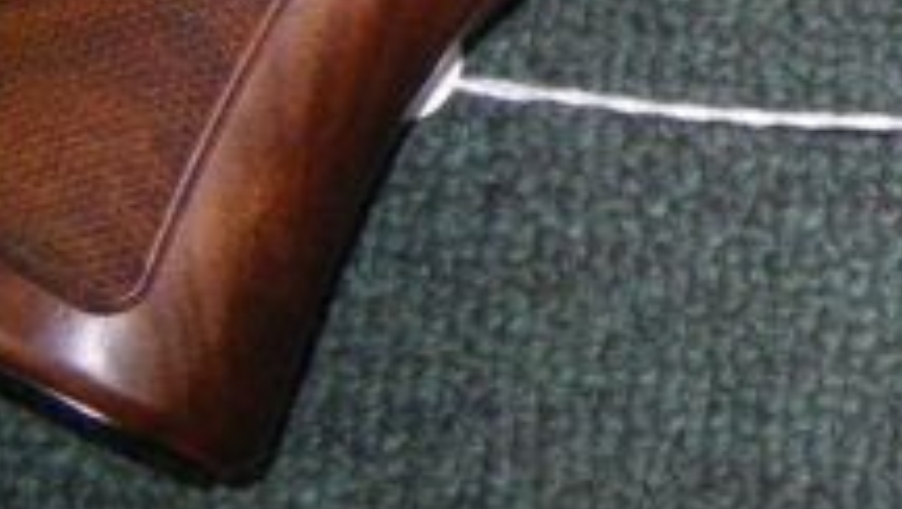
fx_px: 3041
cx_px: 1833
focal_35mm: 127
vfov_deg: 9.3
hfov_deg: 14.1
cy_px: -315
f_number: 3.5
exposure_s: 1/50
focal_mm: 5
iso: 400
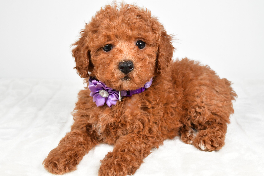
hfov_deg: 46.4
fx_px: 308
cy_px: 88
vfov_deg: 31.9
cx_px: 132
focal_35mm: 42
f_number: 13
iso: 6400
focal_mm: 28
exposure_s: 1/800
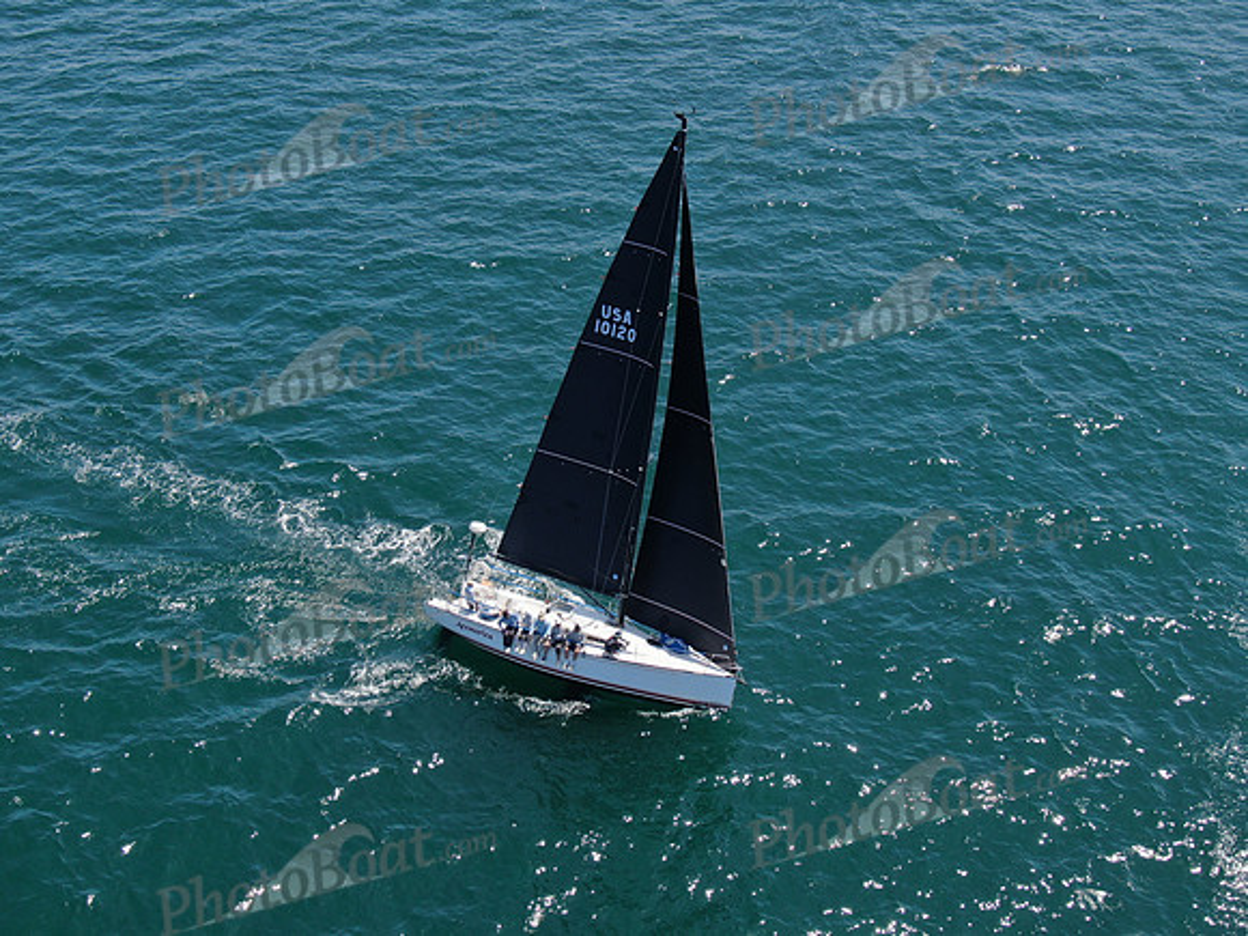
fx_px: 1731
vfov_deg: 30.3
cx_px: 624
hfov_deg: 39.7
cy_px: 468
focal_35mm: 48
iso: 100
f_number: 3.8
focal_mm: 8.6
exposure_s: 1/500
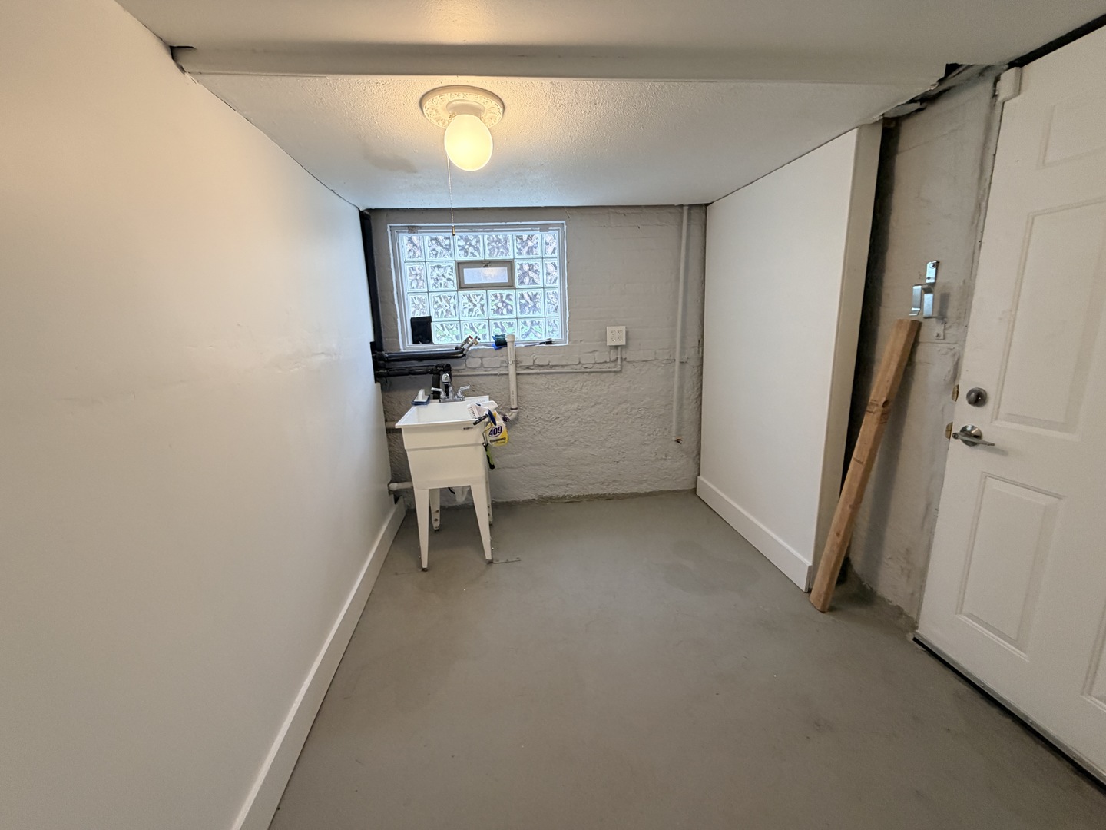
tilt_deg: -12.8
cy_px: 415
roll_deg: +3.7
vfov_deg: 85.7
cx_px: 553
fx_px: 447
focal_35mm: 14
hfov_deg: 102.1
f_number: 2.2
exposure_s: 1/60
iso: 250
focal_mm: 2.22
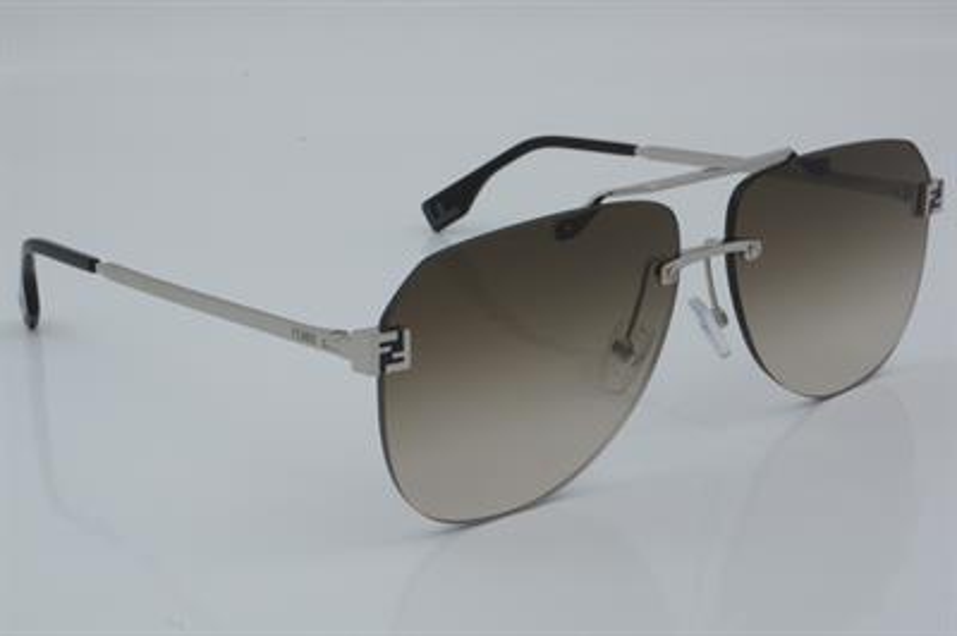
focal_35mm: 75
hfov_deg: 27.0
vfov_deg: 18.2
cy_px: 318
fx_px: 1992
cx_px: 478
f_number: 32
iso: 100
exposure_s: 1/4
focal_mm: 50
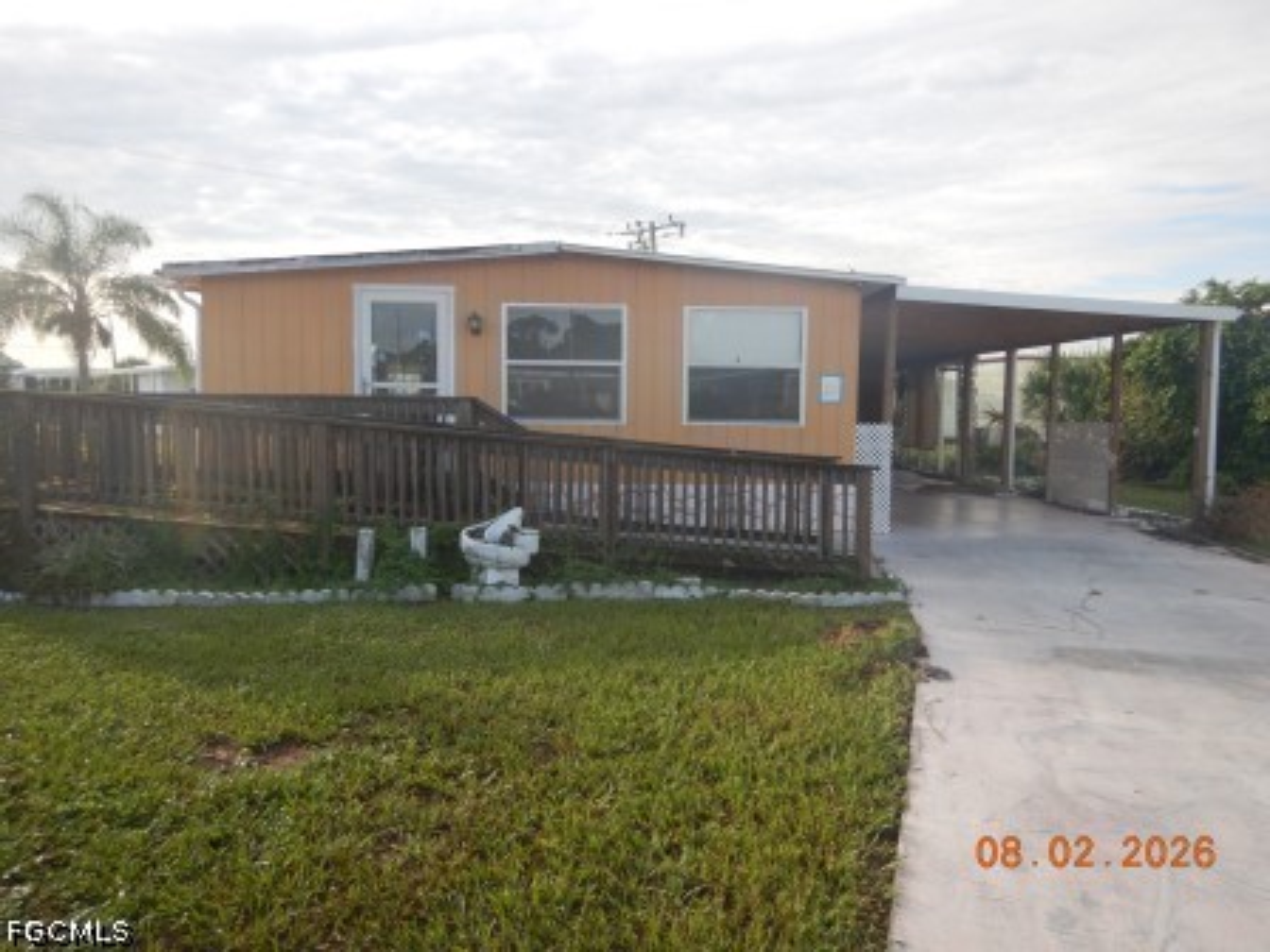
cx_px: 635
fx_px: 881
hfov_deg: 71.6
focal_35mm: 24
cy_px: 476
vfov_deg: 56.8
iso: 125
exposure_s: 1/640
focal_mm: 4.3
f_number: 2.8
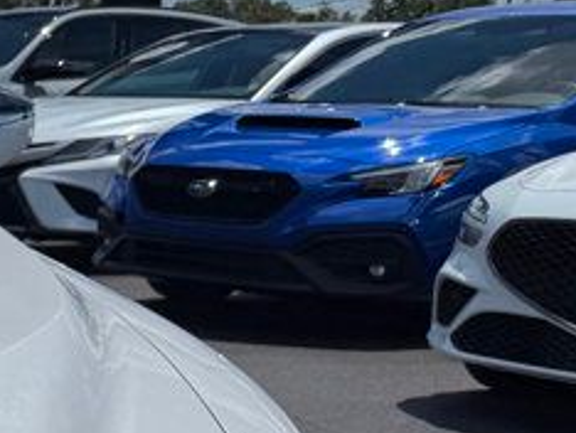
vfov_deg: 13.1
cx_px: -638
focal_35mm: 105
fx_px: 1749
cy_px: 709
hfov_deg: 14.7
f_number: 1.78
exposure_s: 1/17544
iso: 64
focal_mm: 6.76
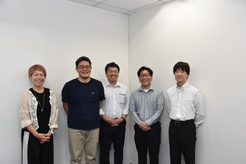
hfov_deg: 55.8
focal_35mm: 34
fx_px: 232
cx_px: 124
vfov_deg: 38.9
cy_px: 83
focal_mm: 22
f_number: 5.6
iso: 800
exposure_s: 1/125
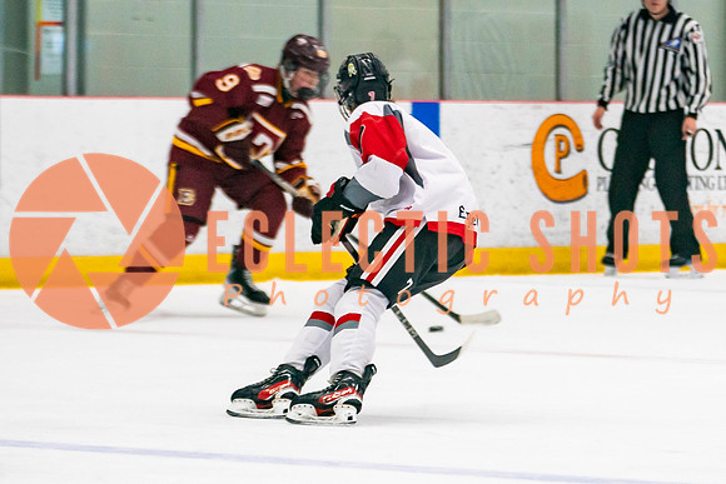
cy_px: 380
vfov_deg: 3.8
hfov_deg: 5.8
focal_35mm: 358
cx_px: 472
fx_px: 7220
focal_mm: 145
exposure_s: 1/640
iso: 1000
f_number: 2.8
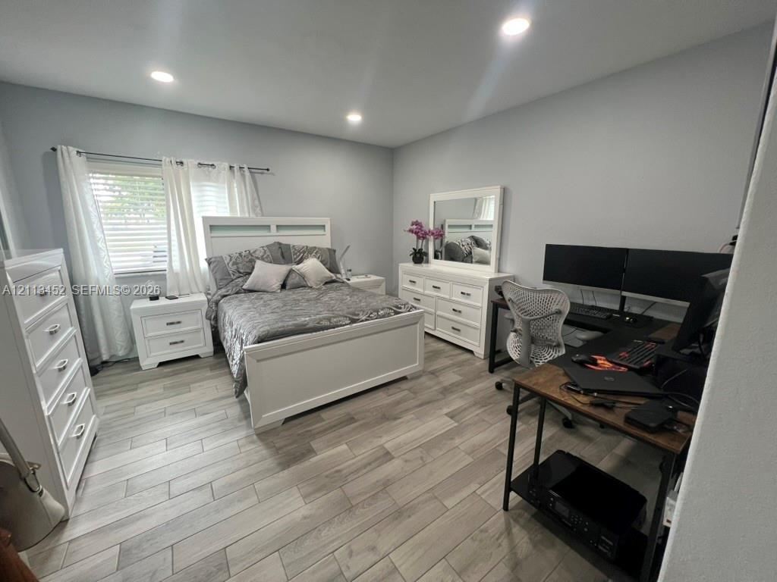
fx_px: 292
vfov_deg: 89.9
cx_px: 388
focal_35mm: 13
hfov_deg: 106.2
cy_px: 291
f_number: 1.8
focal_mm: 1.57
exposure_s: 1/60
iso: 160
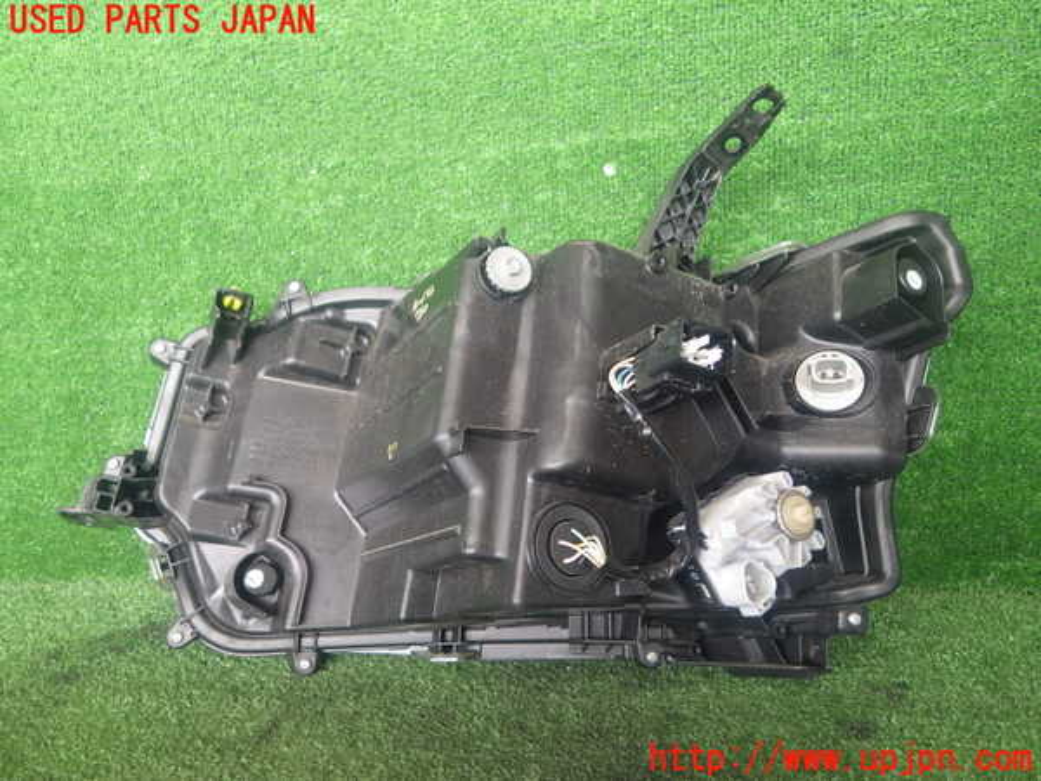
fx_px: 752
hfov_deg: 69.4
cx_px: 520
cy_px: 390
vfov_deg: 54.9
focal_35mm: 25
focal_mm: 4.5
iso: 125
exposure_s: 1/60
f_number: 2
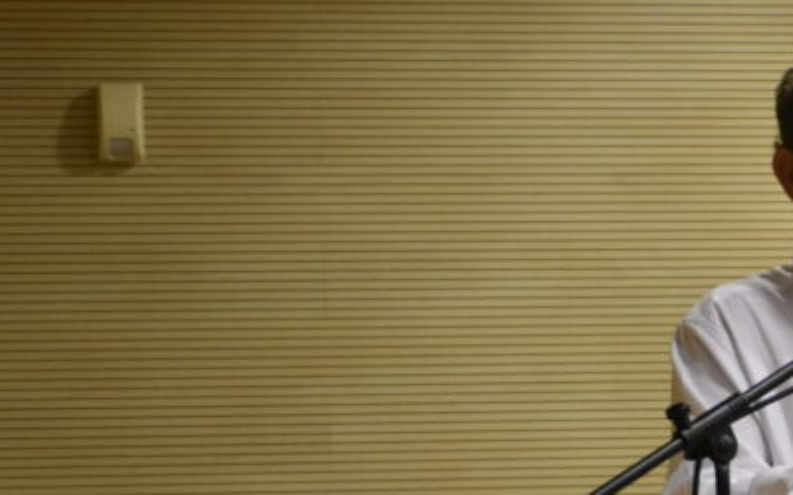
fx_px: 3392
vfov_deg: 8.2
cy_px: 666
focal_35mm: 157
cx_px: 914
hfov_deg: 13.0
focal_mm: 40
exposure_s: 1/100
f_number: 5
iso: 1600
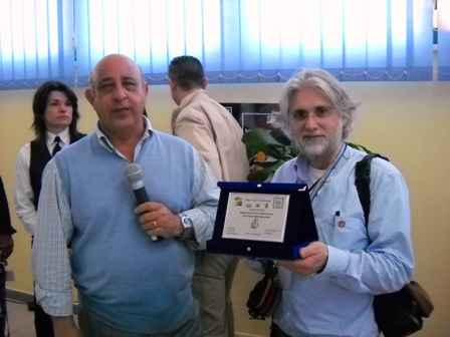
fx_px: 533
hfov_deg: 45.8
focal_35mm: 41
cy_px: 168
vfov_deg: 35.1
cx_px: 225
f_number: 3.1
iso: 800
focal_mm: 6.72
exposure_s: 1/184
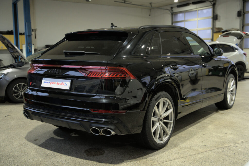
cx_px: 124
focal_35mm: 41
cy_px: 83
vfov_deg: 32.6
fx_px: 284
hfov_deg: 47.4
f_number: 2.8
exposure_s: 1/250
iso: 3200
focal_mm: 41
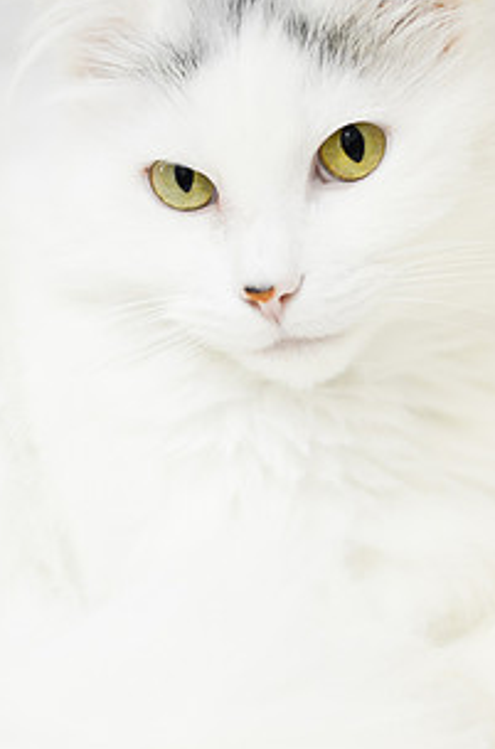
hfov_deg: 12.3
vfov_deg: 18.5
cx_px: 298
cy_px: 404
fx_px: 2302
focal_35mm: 111
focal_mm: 50
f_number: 1.8
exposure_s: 1/250
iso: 640
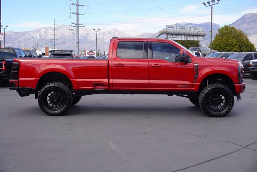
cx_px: 128
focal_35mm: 45
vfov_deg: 29.9
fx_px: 322
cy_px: 86
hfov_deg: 43.6
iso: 100
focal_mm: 30
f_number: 8
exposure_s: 1/100
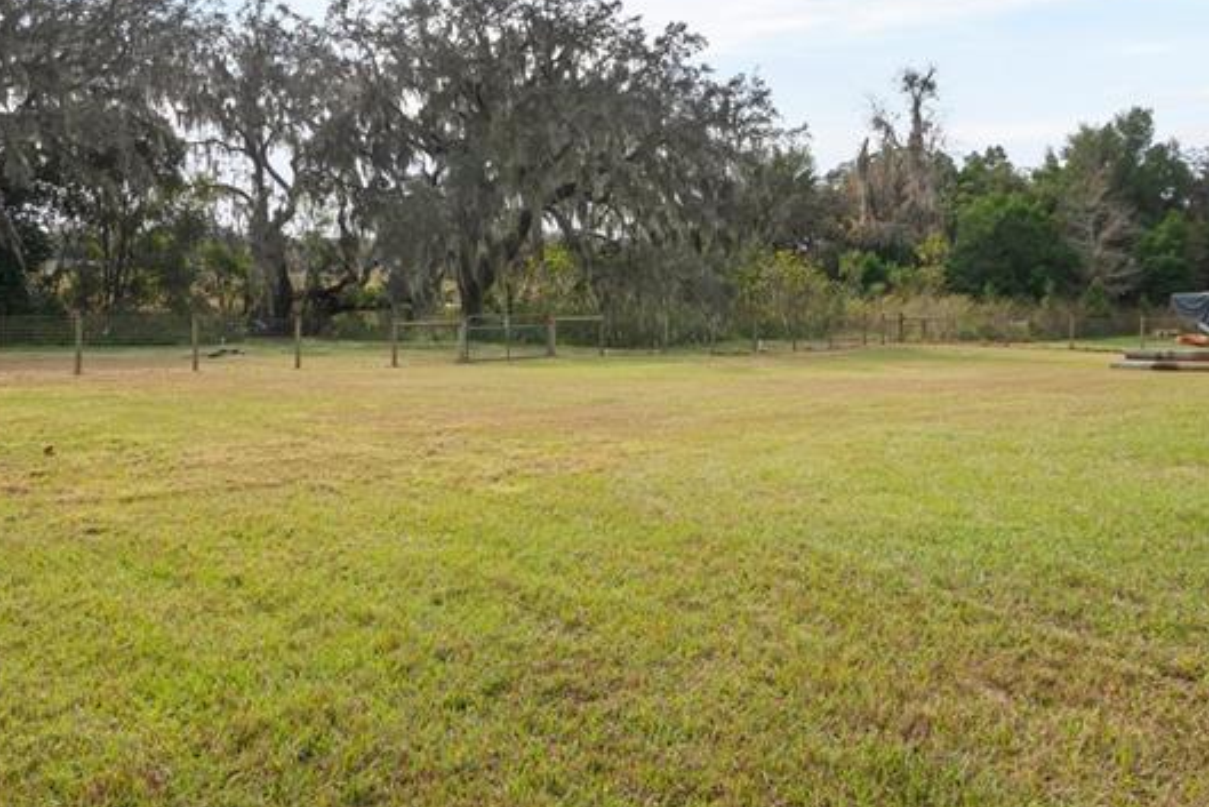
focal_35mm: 29
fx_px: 974
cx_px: 592
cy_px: 270
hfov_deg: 63.6
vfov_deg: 44.3
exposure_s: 1/250
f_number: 7.1
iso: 100
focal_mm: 10
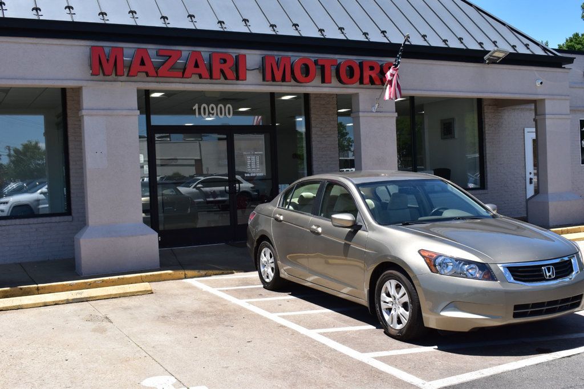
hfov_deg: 47.9
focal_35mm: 40
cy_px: 194
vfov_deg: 33.0
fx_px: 657
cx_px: 292
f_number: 11
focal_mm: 27
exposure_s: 1/400
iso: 400
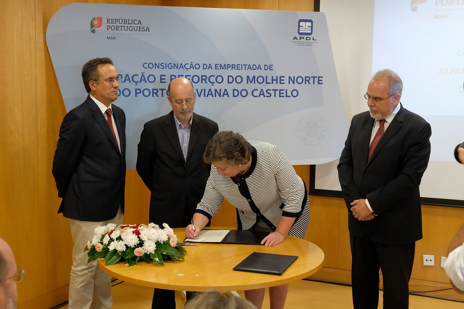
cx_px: 232
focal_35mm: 47
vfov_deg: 28.6
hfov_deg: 41.9
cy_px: 154
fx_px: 606
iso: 3200
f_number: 5.6
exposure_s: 1/125
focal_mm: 31.1
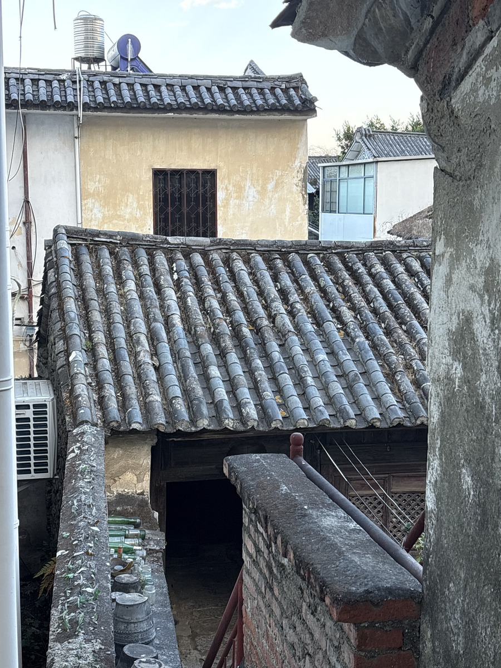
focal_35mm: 52
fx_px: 1003
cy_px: 334
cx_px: 250
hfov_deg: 28.0
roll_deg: -0.3
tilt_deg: -7.7
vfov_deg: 36.8
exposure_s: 1/110
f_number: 1.6
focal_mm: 5.96
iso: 50
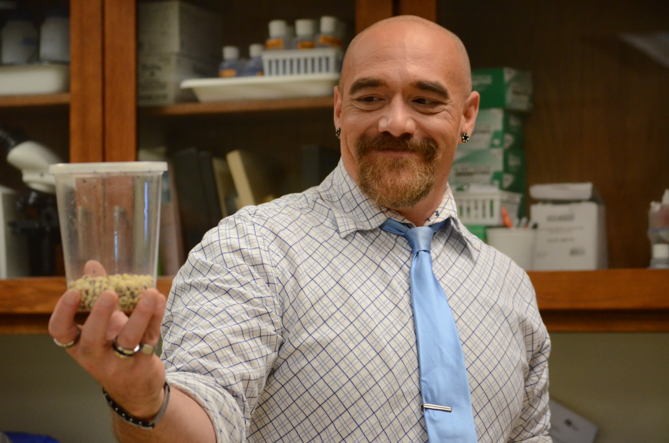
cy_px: 222
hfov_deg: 20.1
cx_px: 334
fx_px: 1892
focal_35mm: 102
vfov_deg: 13.4
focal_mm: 68
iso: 2500
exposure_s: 1/200
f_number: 4.2
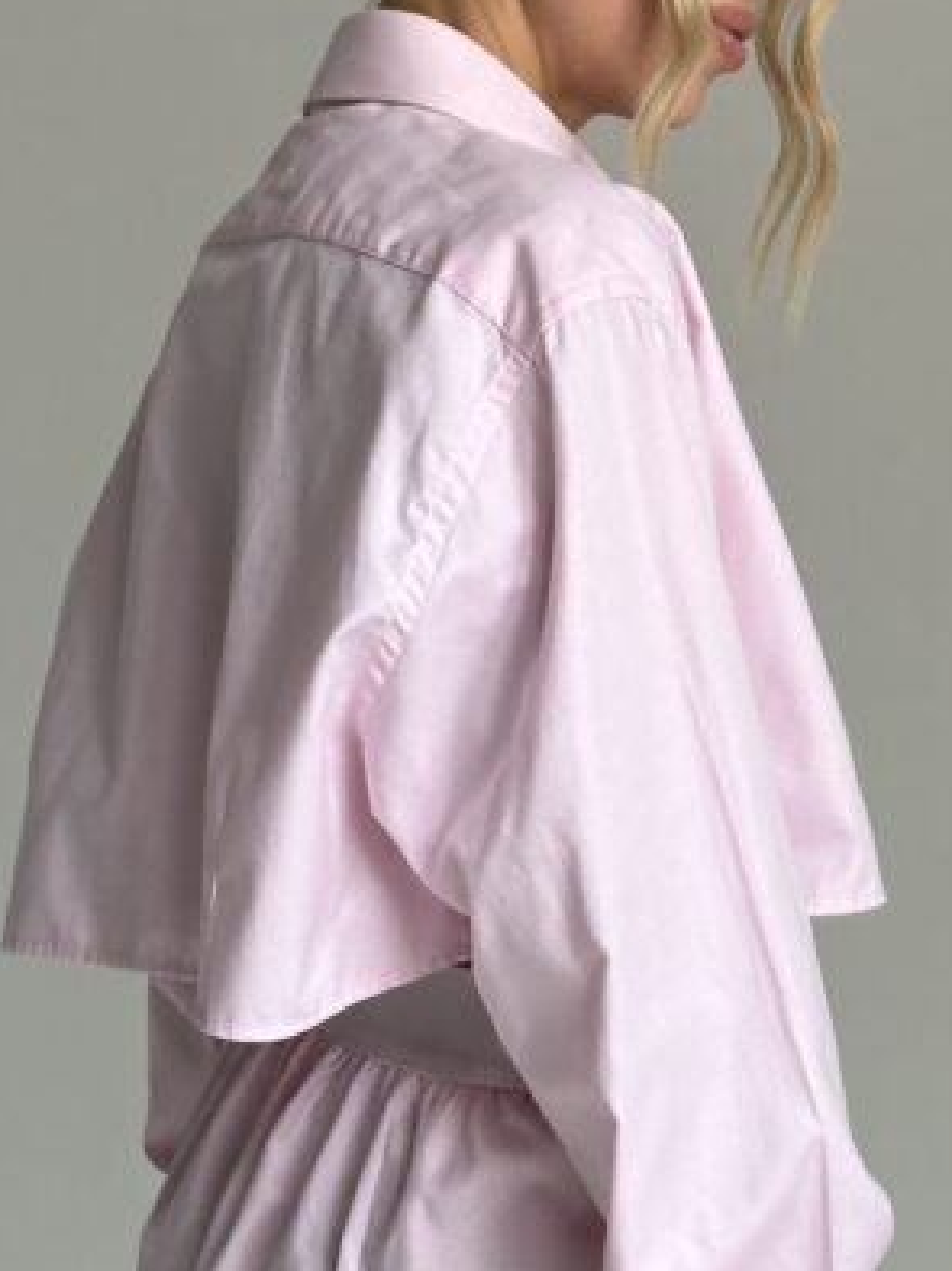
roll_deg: -1.9
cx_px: 691
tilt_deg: -6.7
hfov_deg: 11.4
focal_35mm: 130
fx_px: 4772
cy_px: 779
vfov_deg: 15.2
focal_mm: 6.86
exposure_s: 1/121
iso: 64
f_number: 1.78
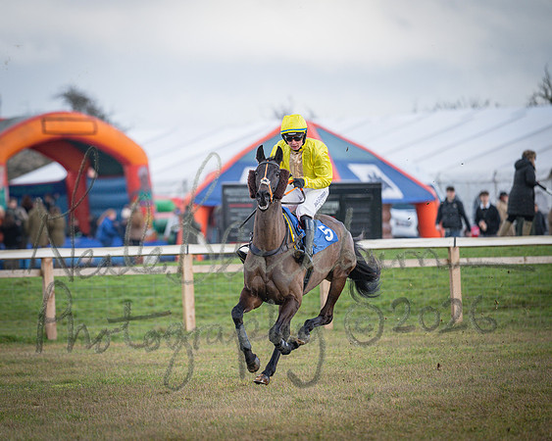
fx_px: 7357
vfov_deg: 3.4
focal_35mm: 450
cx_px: 221
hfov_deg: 4.3
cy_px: 220
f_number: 5
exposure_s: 1/1250
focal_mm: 400
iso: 800
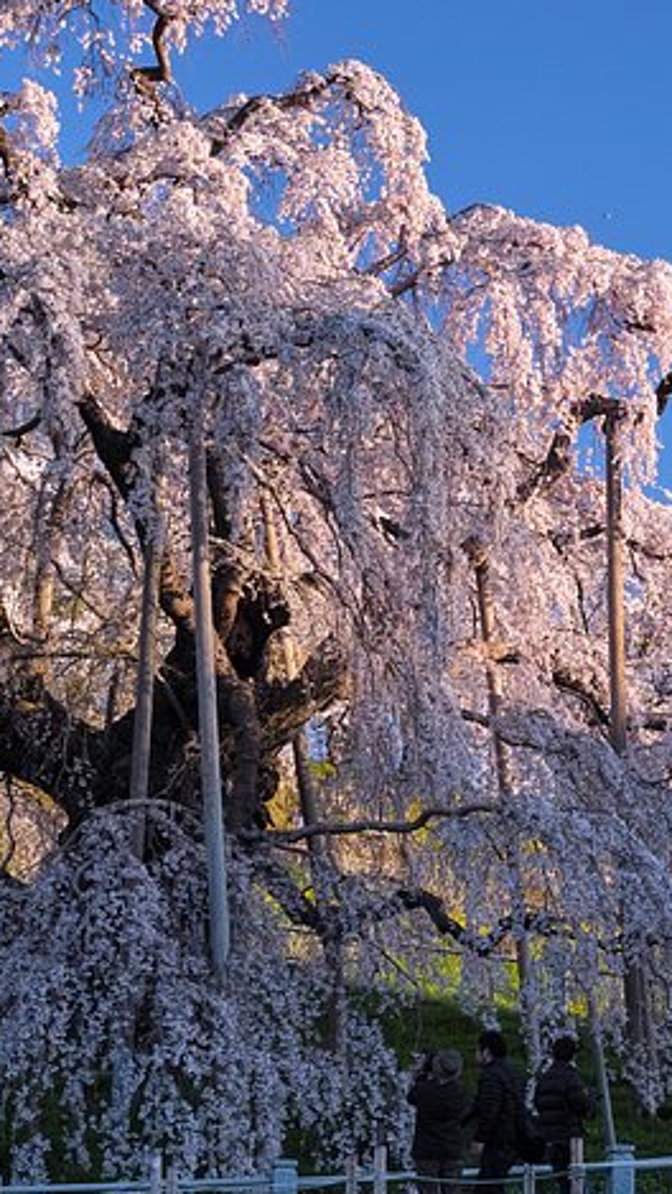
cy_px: 689
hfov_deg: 11.8
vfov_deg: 20.7
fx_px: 3261
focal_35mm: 103
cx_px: 420
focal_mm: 30
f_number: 5.6
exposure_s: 1/60
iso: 250
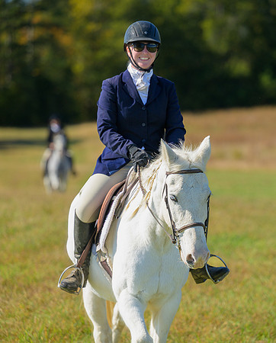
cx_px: 177
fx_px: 2326
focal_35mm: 229
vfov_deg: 8.4
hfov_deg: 6.8
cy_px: 174
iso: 200
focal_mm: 160
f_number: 3.2
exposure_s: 1/800
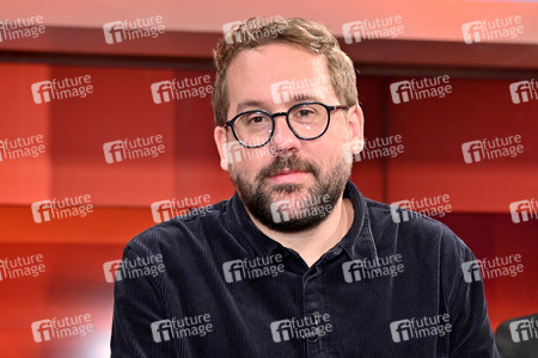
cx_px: 269
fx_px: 516
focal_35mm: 34
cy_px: 179
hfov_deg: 55.1
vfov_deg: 38.4
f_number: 2.8
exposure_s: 1/200
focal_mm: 34.5
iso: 1600
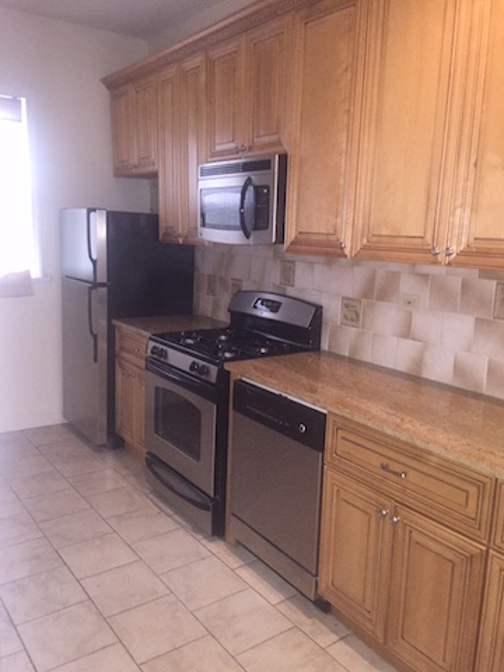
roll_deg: -2.1
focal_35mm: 29
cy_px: 336
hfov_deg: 48.2
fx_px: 563
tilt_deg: -10.6
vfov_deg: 61.7
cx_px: 252
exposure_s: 1/16
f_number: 2.2
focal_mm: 4.15
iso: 320
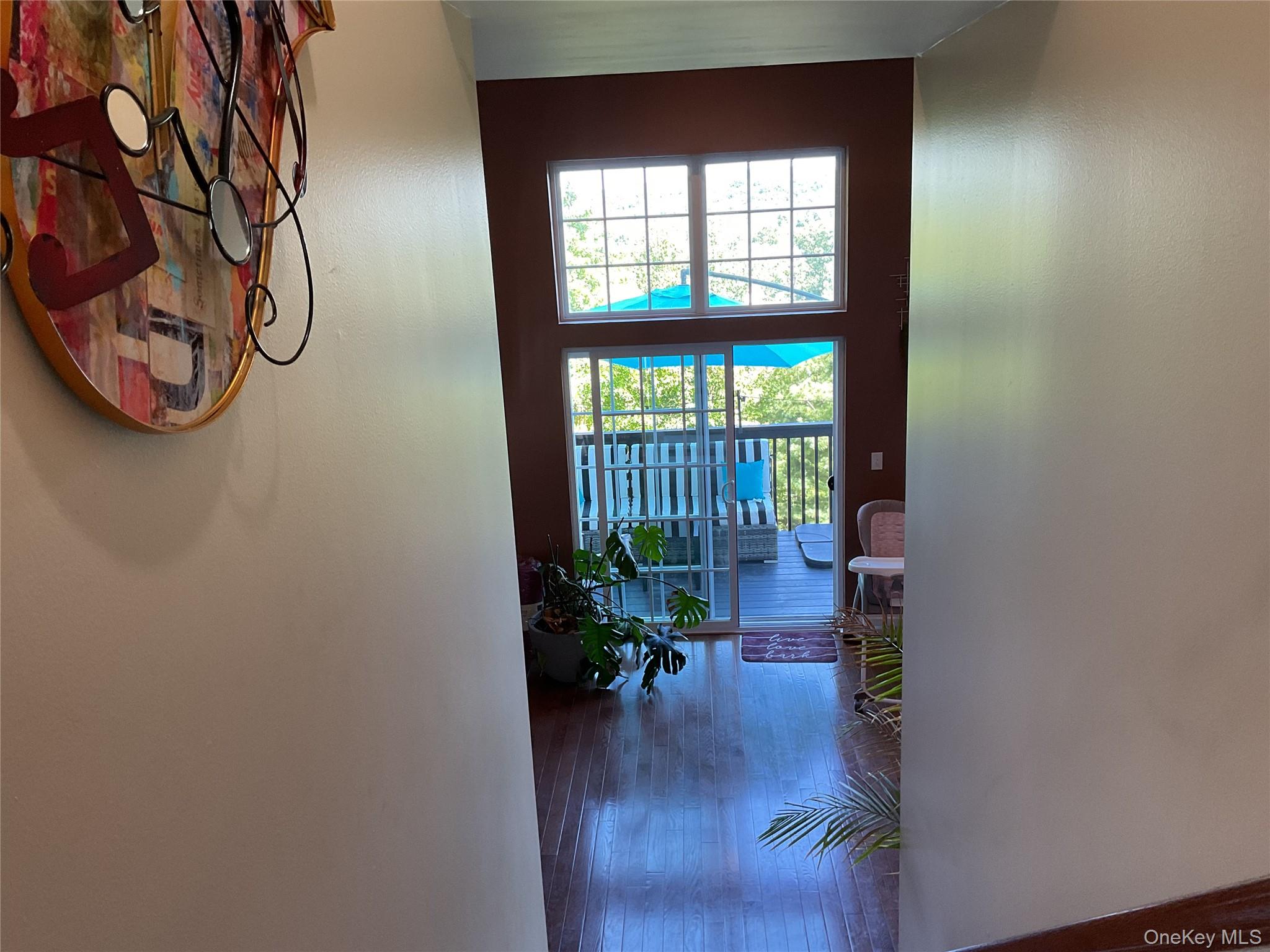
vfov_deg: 48.2
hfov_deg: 61.7
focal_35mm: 29
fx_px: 1064
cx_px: 635
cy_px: 476
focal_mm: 3
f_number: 1.8
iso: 64
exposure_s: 1/60
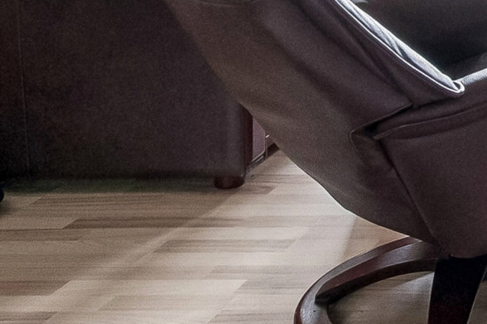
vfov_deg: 14.2
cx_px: 759
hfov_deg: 20.4
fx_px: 1123
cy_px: -295
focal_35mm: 83
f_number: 10
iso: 400
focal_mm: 12
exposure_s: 1
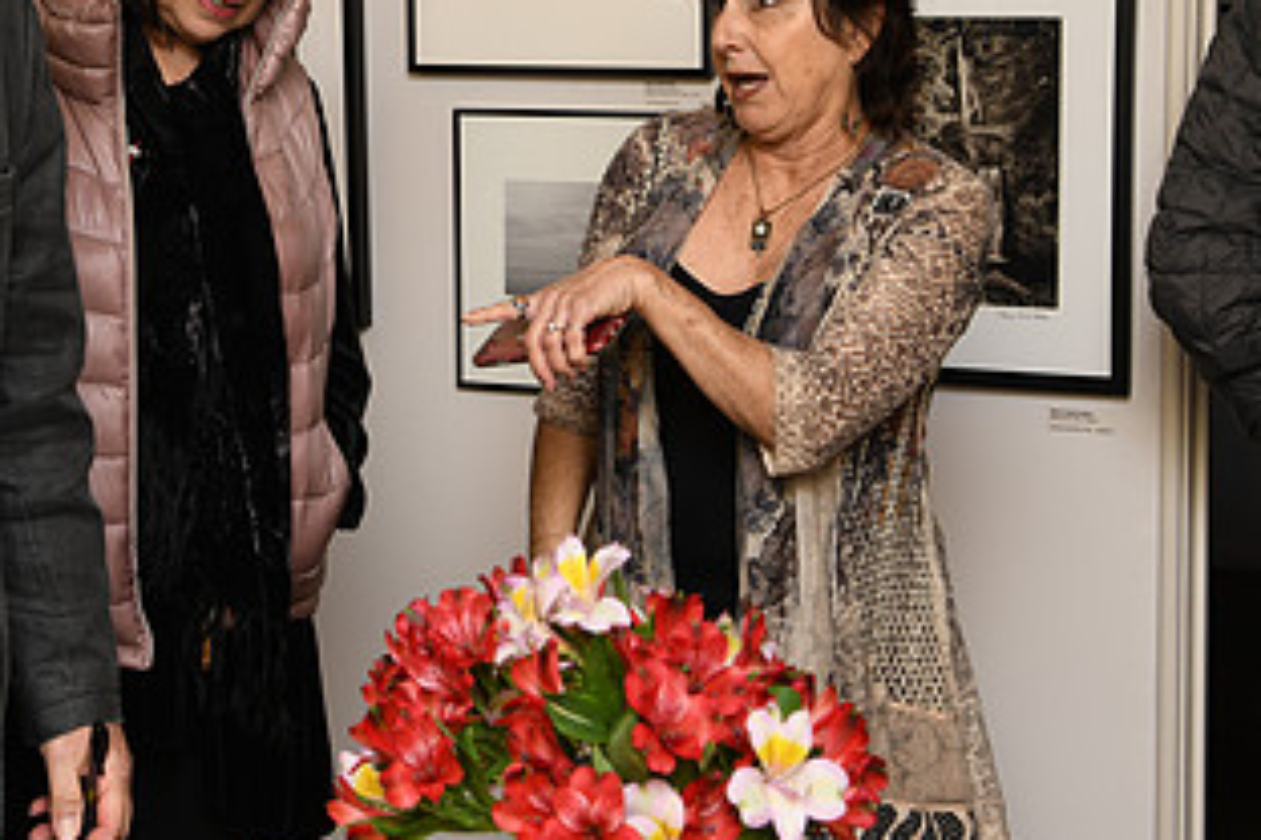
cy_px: 216
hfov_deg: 25.9
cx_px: 428
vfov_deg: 17.4
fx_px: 2732
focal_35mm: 78
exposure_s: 1/250
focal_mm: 42
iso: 320
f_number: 7.1
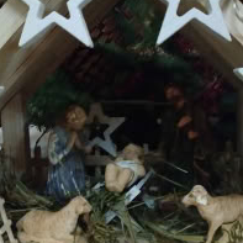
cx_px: 134
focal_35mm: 43
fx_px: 342
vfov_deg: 39.1
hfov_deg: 39.1
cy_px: 110
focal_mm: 3.94
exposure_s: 1/14
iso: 6400
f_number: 1.9
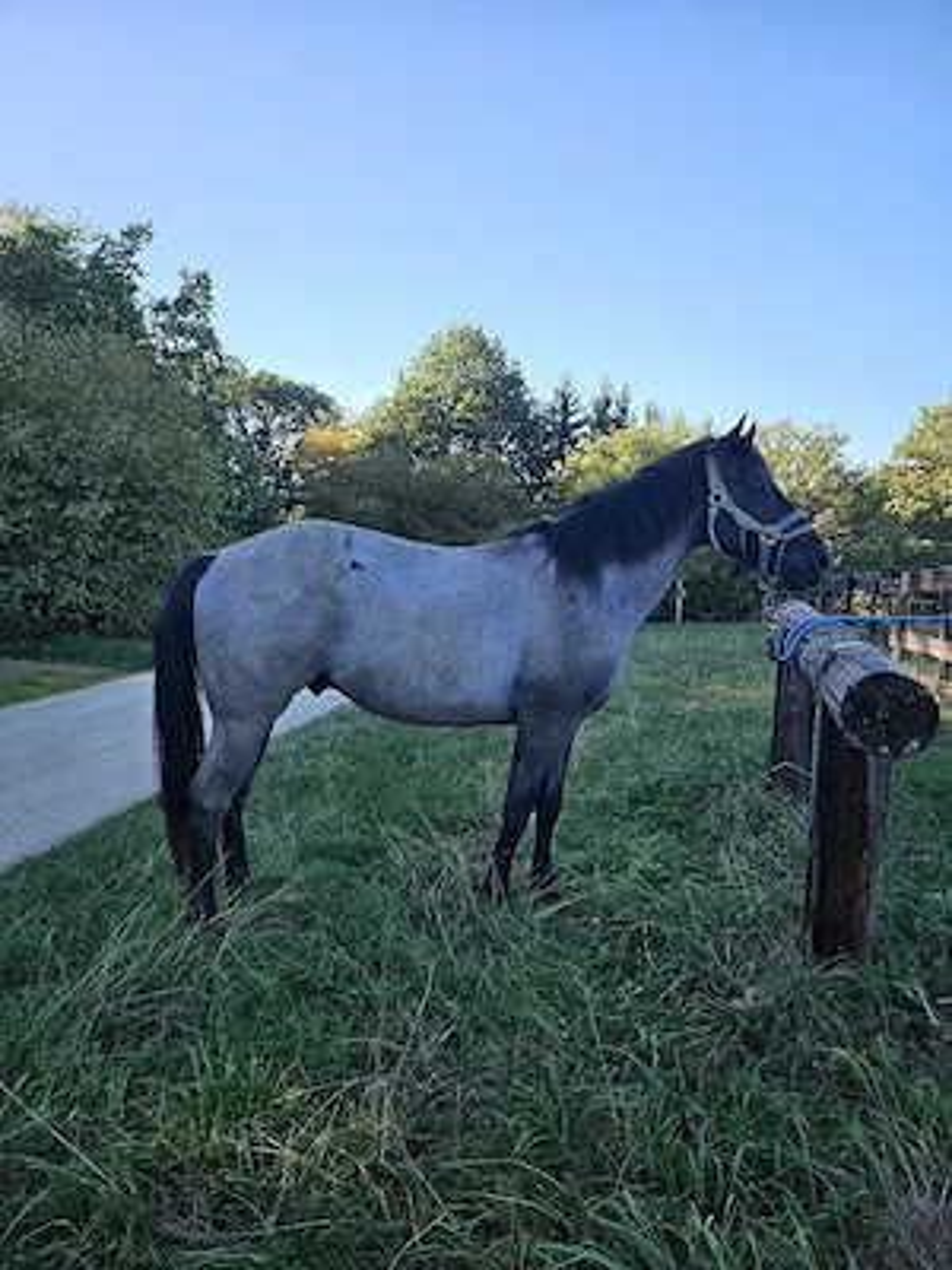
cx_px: 476
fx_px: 880
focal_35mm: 24
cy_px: 635
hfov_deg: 56.8
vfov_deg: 71.6
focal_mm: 5
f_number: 1.8
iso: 100
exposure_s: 1/2000
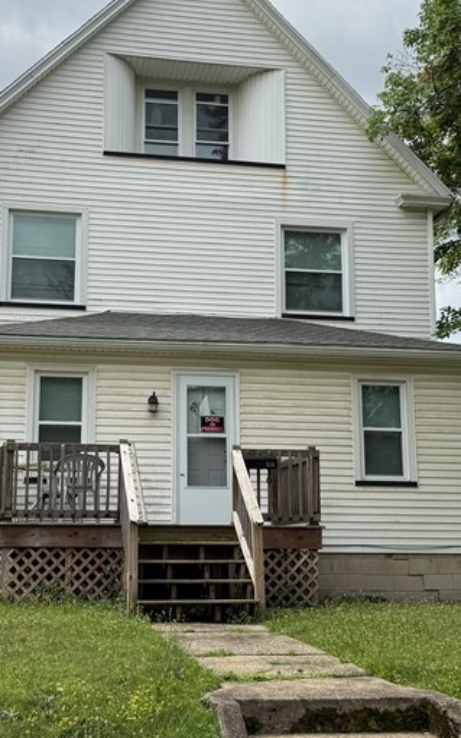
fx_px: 1026
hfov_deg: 25.3
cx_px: 199
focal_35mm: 51
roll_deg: -0.9
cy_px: 354
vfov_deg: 39.6
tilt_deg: +10.7
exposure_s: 1/4405
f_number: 1.78
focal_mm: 6.76
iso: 80
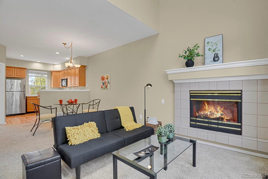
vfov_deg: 70.4
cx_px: 134
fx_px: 127
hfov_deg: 93.3
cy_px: 90
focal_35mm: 17
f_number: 8
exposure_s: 1.6
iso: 250
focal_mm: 17
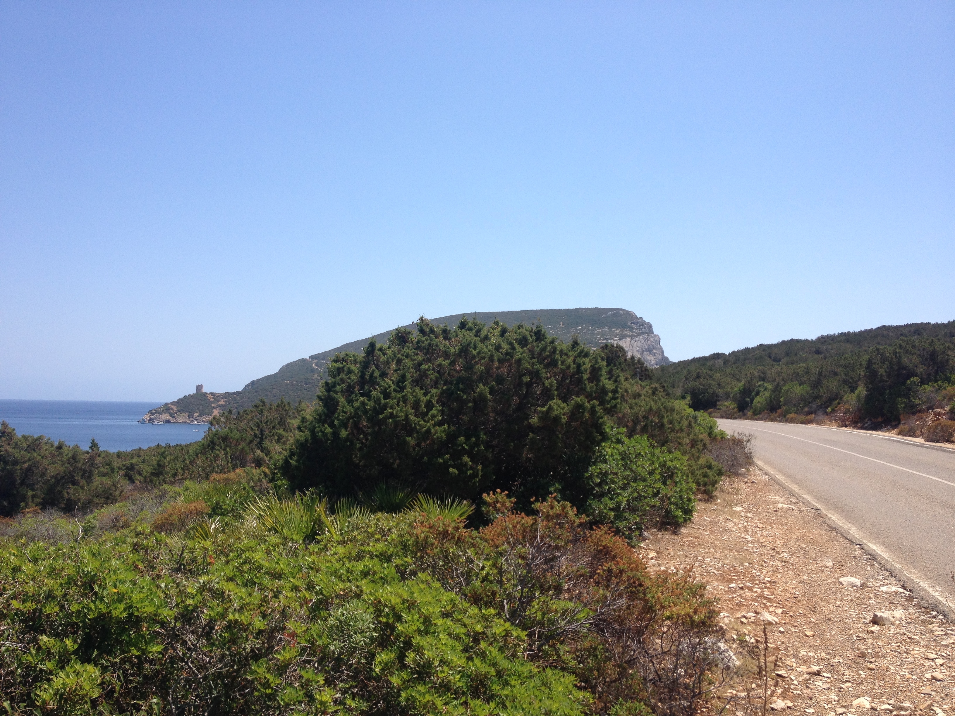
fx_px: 966
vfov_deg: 40.7
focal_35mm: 35
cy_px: 358
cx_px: 478
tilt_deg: +0.4
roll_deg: -1.4
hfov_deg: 52.6
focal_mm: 4.28
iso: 50
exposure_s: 1/1783
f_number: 2.4
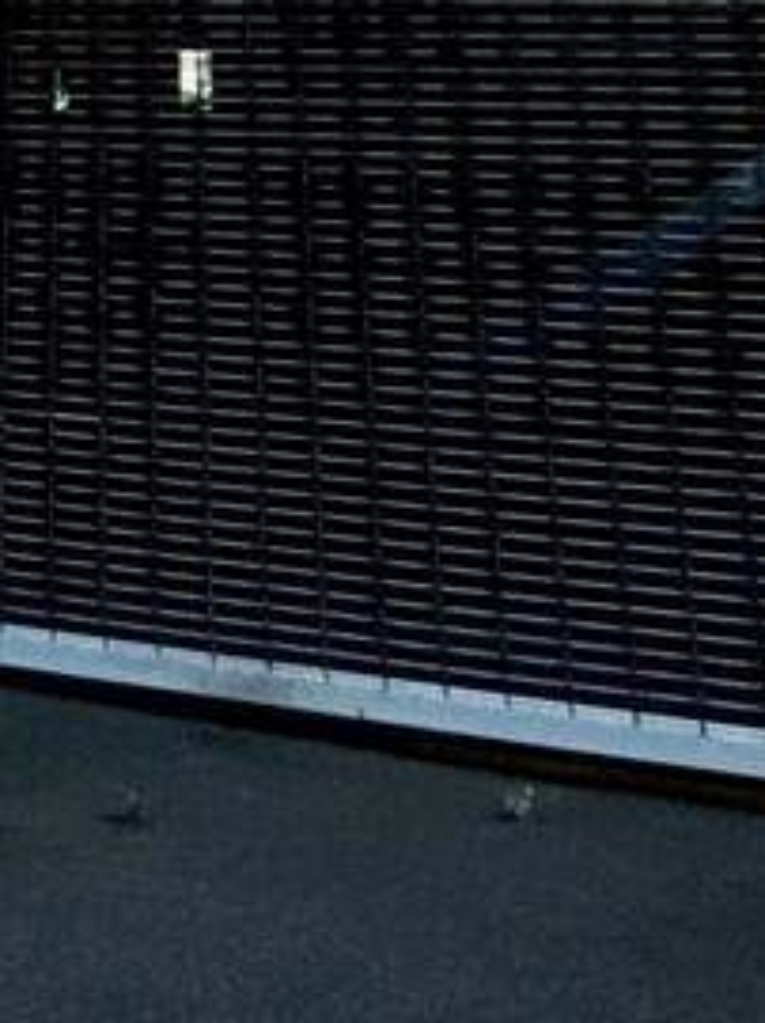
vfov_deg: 13.2
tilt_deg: +38.7
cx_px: 61
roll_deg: -1.5
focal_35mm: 83
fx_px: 2450
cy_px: -1705
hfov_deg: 17.5
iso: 40
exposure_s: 1/2273
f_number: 2.2
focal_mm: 2.22
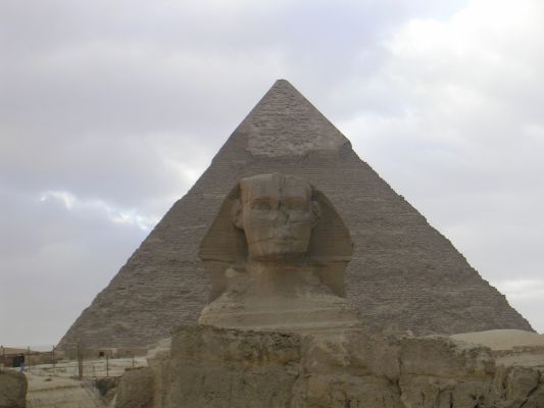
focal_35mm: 115
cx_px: 272
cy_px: 204
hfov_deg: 17.1
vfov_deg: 12.9
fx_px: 1808
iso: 50
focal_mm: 17.4
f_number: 4.9
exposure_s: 1/79.6
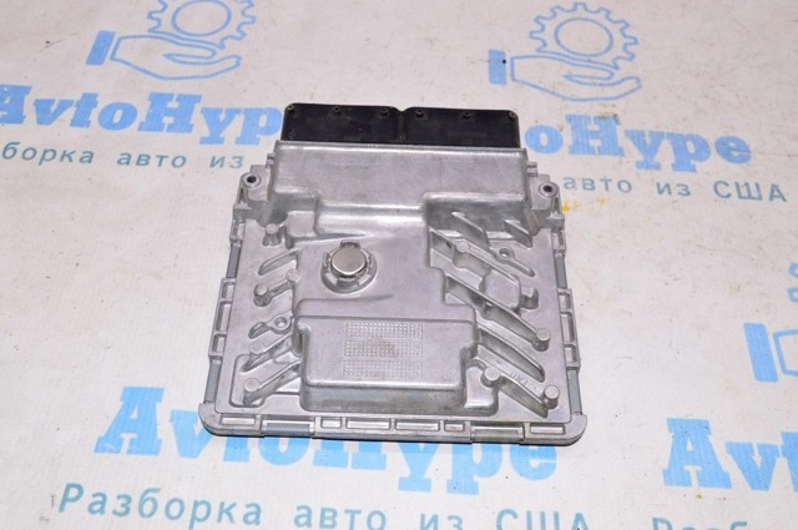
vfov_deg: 36.8
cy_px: 265
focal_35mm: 36
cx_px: 399
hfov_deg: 53.2
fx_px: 797
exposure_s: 1/160
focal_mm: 24
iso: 1600
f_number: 8
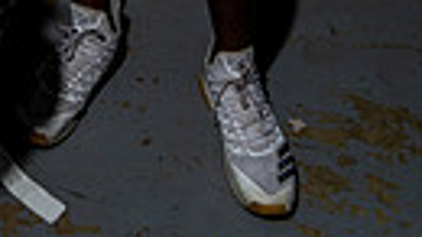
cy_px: -468
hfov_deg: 23.8
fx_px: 973
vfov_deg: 10.2
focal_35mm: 87
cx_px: 42
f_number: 8
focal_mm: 24
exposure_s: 1/125
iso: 100
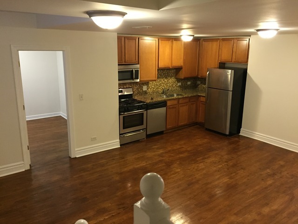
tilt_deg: -14.7
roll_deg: +0.0
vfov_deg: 48.2
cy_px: 112
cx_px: 149
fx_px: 250
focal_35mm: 29
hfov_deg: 61.7
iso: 250
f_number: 2.2
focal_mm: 4.15
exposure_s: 1/20
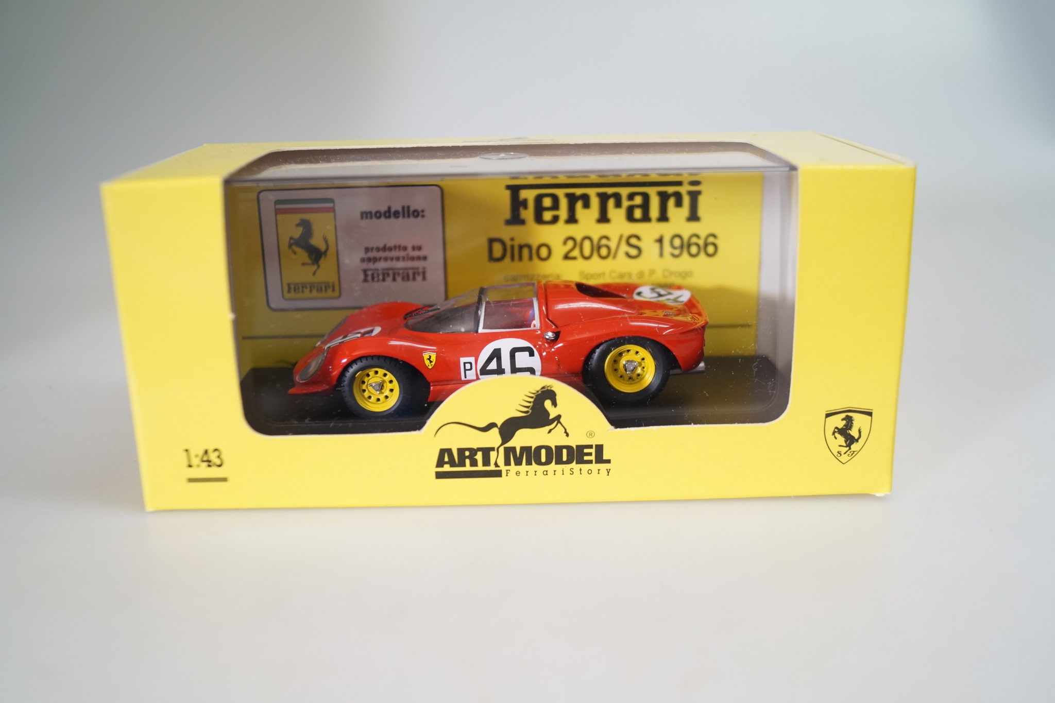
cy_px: 352
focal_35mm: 36
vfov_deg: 36.9
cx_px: 528
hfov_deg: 53.1
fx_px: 1055
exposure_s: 1/160
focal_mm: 24
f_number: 4
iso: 640
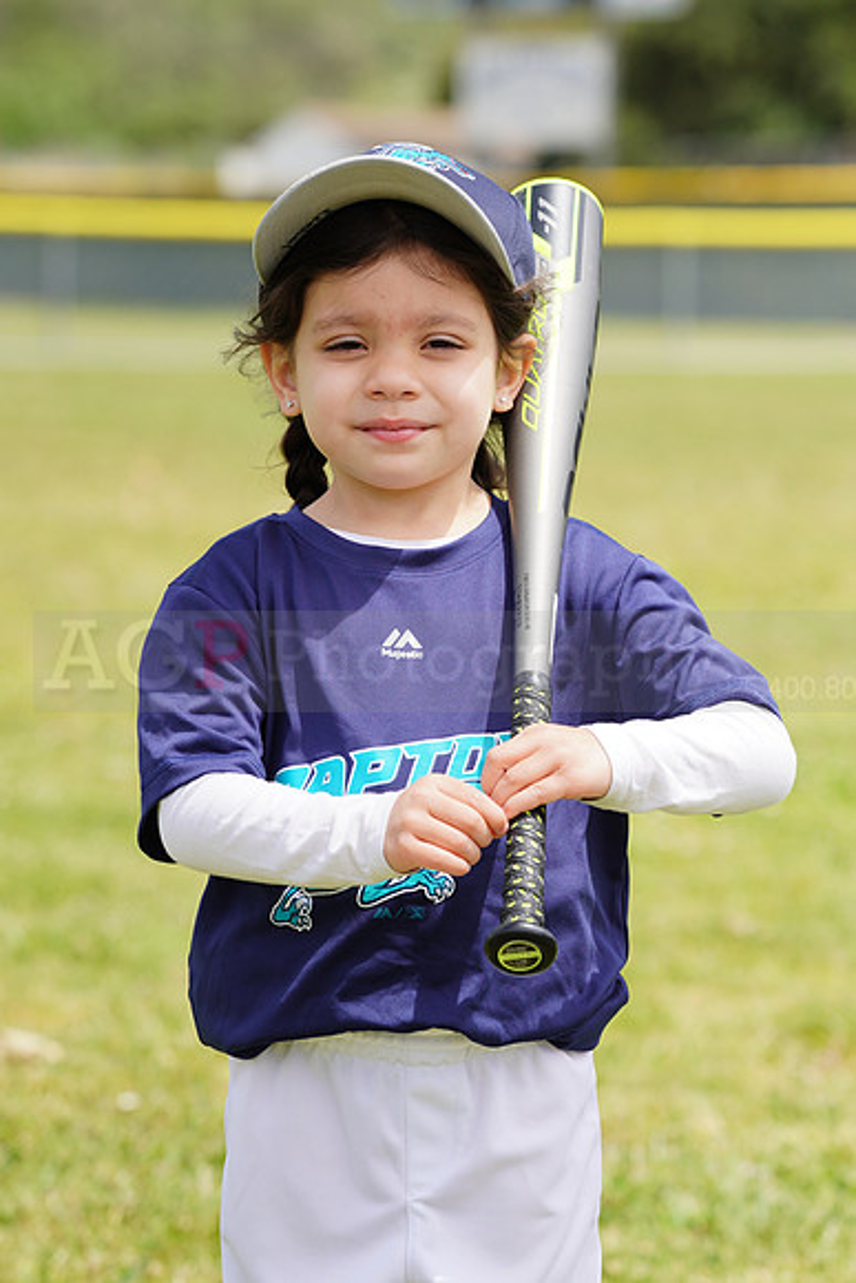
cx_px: 428
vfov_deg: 9.3
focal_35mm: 221
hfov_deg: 6.2
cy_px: 642
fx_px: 7877
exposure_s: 1/250
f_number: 9
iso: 100
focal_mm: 221
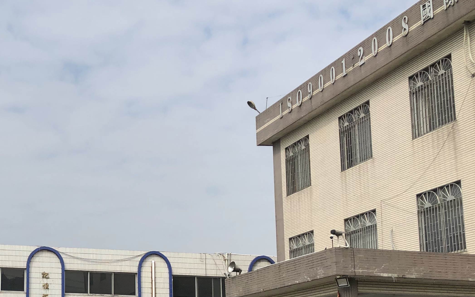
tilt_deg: +9.3
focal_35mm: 57
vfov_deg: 22.3
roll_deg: -0.1
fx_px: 738
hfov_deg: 33.3
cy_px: 261
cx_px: 22
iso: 20
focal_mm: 4
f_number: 1.8
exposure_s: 1/2825
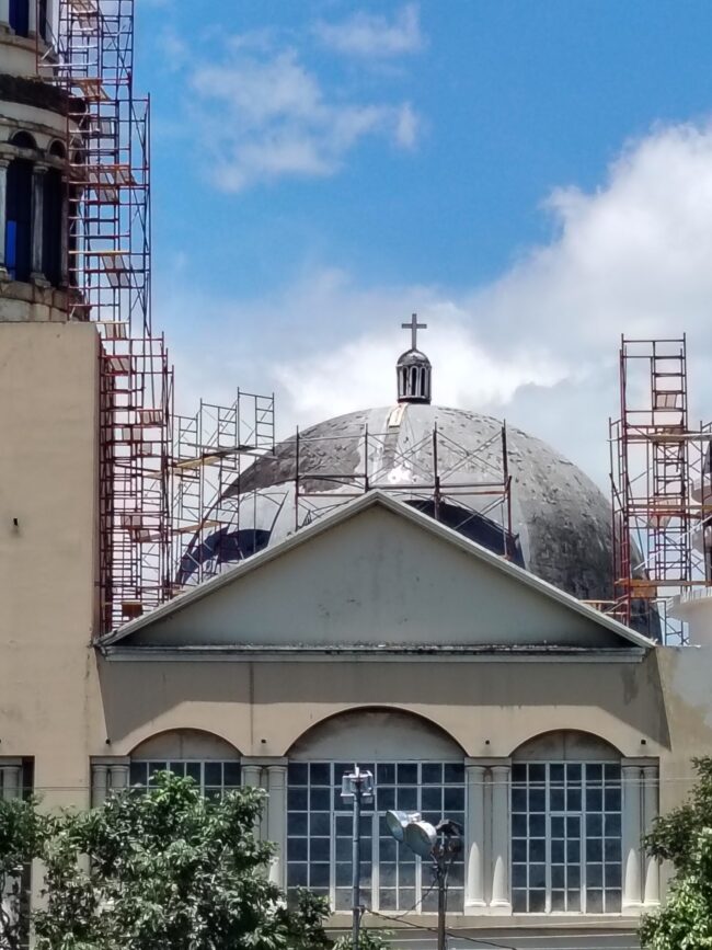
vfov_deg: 10.5
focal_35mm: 189
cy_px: 475
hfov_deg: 7.9
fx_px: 5185
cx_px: 356
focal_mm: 5.25
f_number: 1.75
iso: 100
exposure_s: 1/954
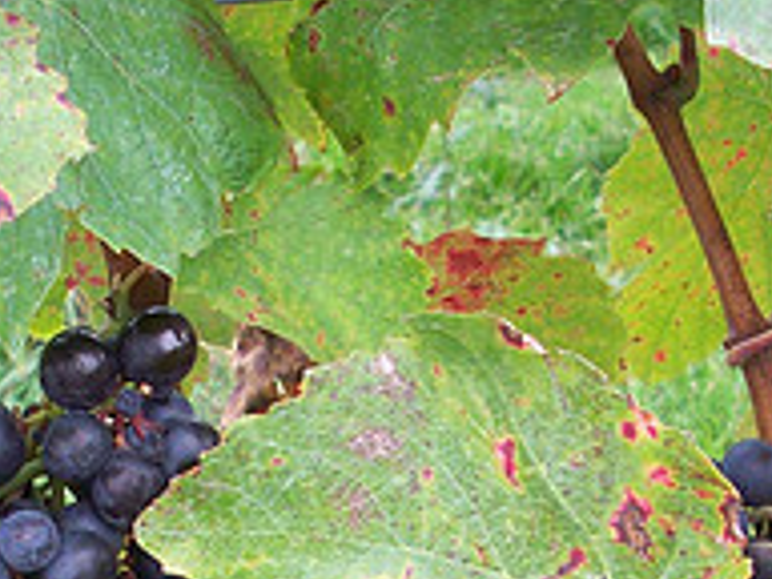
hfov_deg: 17.6
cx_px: 346
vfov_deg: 12.8
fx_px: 2498
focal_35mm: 112
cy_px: 742
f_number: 2.8
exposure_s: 1/98.8
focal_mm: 6.2
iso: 80
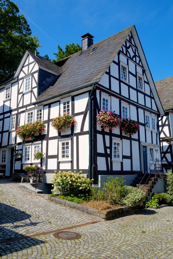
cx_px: 86
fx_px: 223
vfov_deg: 60.3
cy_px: 130
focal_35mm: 31
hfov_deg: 42.3
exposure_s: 1/320
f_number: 9
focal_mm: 20.9
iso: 200
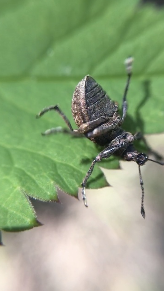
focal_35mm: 32
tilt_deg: -62.7
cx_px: 76
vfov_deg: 61.0
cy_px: 145
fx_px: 248
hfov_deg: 36.6
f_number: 2.2
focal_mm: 4.15
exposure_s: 1/301
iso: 25
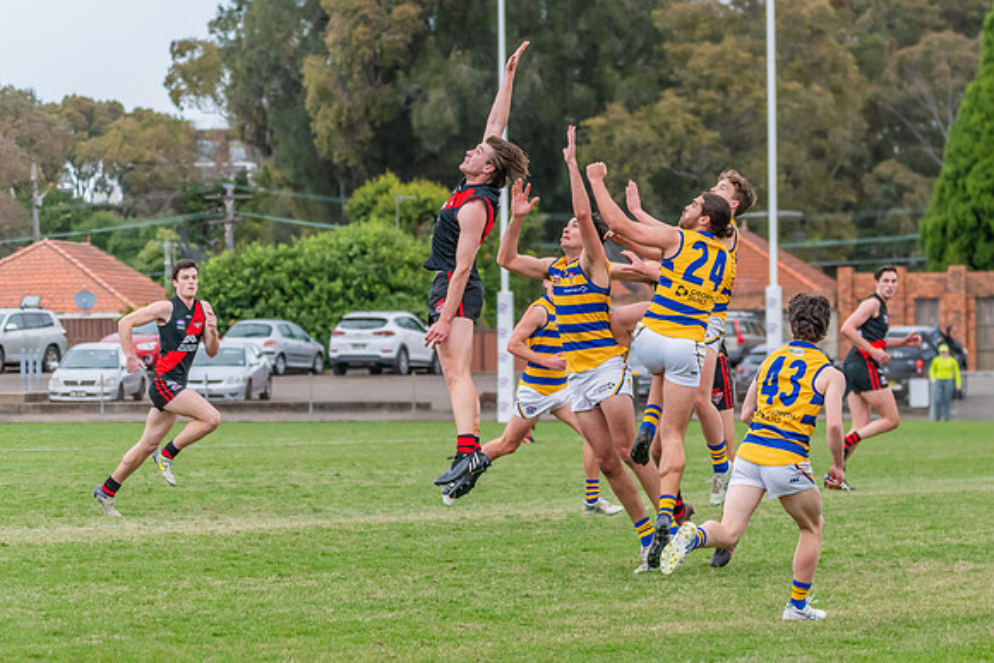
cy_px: 388
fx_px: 6252
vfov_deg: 6.1
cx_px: 732
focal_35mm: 226
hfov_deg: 9.1
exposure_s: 1/1600
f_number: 5
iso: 1250
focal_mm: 150
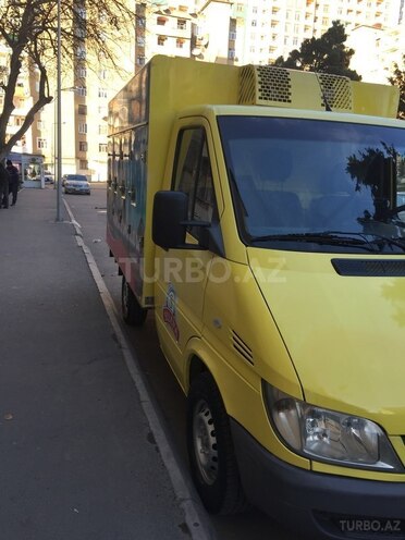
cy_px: 270
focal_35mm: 29
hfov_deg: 48.2
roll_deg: -2.3
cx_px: 202
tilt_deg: -10.9
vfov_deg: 61.7
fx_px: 452
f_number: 2.2
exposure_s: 1/253
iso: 32
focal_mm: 4.15
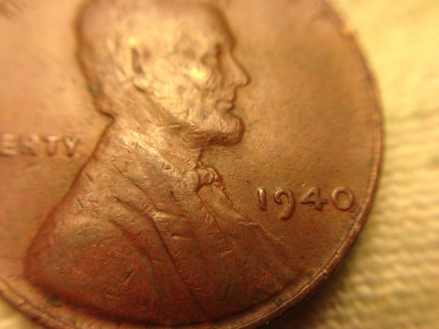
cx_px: 220
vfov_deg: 42.9
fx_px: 419
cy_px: 164
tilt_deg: -80.7
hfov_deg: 55.4
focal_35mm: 33
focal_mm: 4.12
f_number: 2.4
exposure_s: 1/179
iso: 50
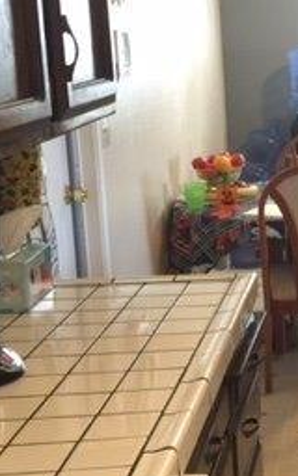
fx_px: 1001
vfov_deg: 26.8
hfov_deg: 15.2
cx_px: 490
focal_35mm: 77
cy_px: 206
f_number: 2.2
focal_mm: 4.15
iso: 100
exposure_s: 1/10
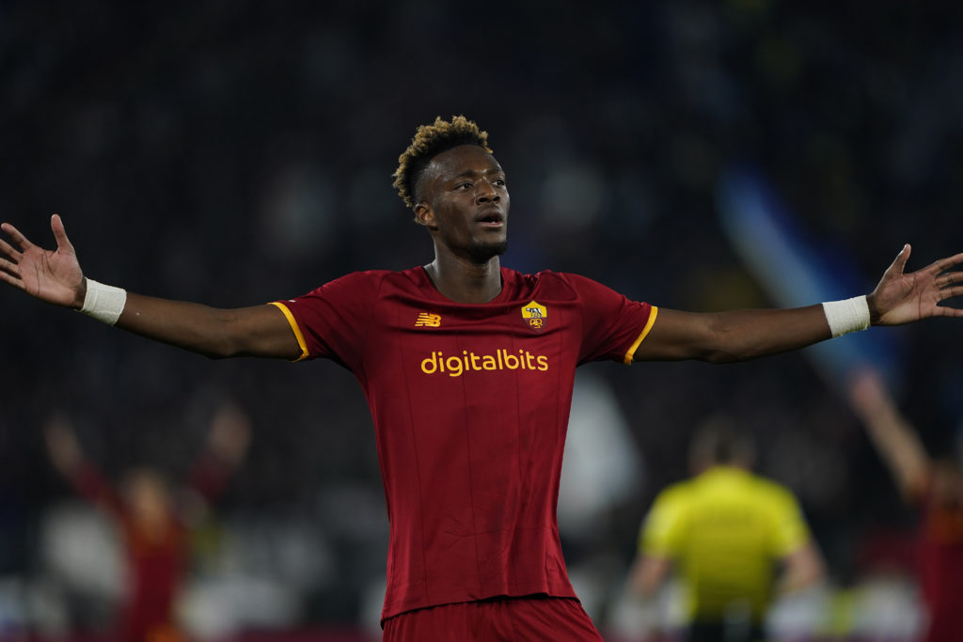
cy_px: 321
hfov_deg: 5.2
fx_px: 10701
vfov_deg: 3.4
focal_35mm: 400
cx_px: 482
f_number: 2.8
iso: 1600
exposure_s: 1/1600
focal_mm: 400
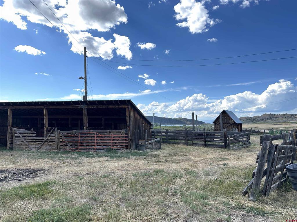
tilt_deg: +2.9
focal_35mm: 24
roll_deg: +0.0
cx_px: 148
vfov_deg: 56.8
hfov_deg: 71.6
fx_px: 206
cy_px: 111
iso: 80
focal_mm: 6.86
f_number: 1.78
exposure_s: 1/971
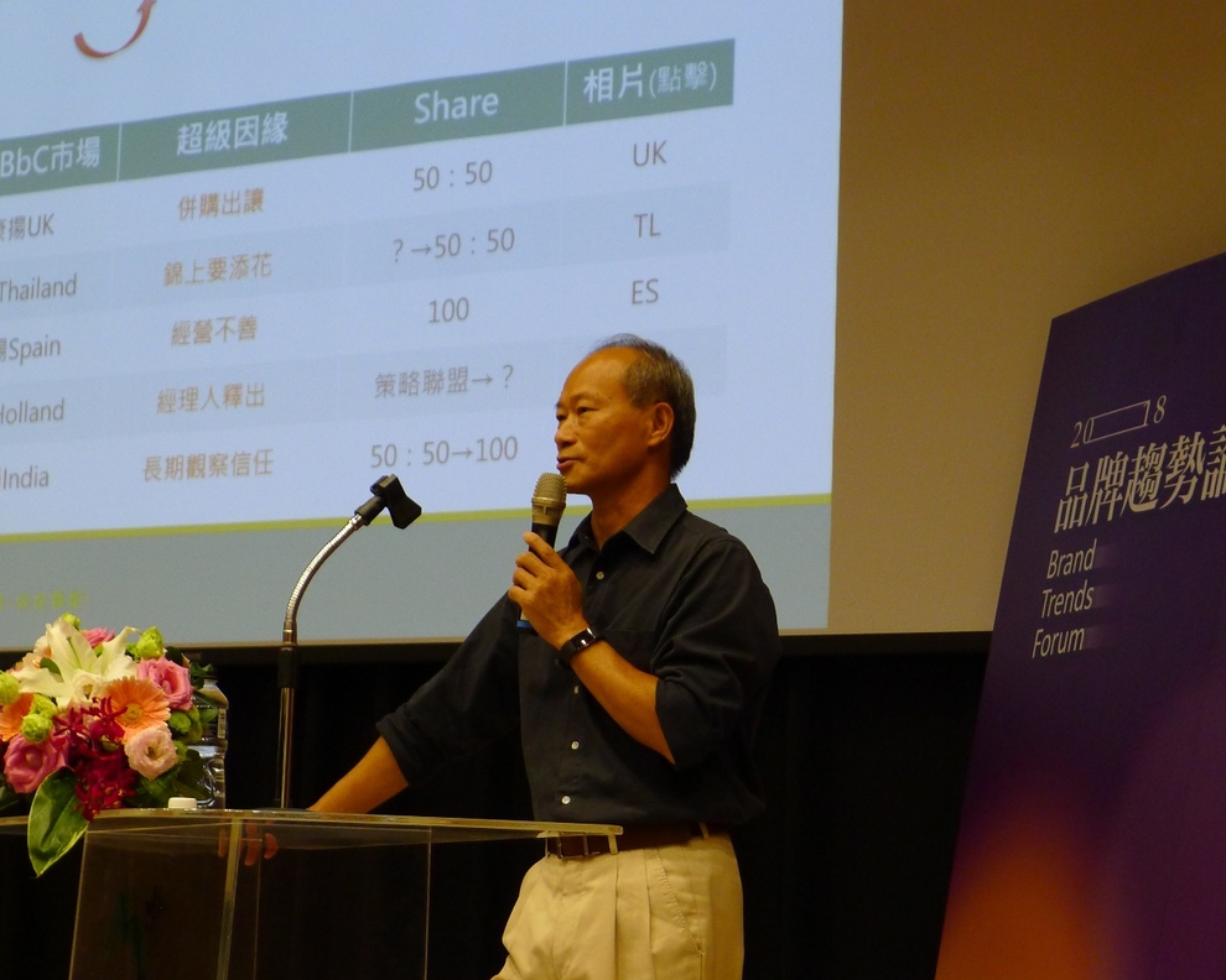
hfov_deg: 21.0
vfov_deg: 16.9
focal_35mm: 91
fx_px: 3302
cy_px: 489
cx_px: 649
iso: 400
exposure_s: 1/40
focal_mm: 17.1
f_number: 3.2
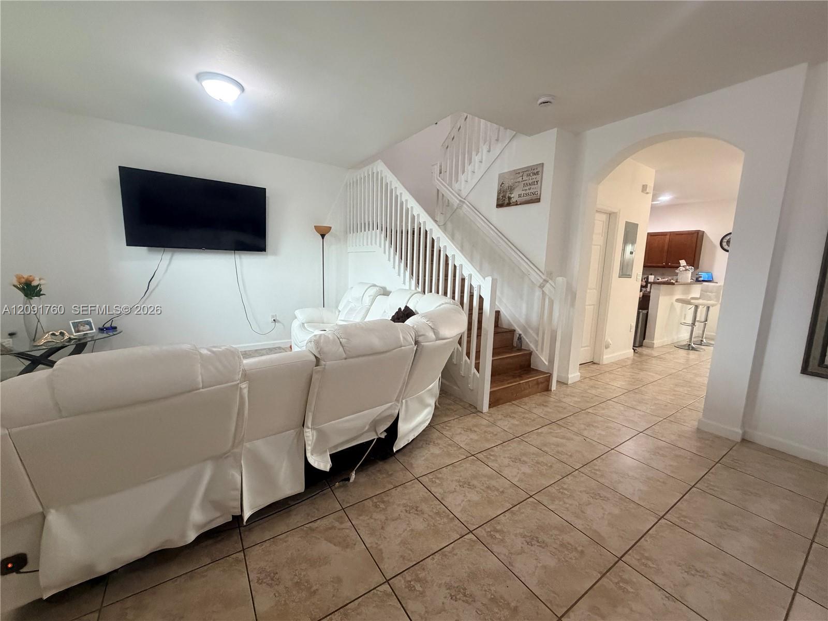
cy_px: 310
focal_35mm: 14
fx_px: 335
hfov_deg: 102.1
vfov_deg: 85.7
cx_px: 414
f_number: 2.2
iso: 500
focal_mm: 2.22
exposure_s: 1/59
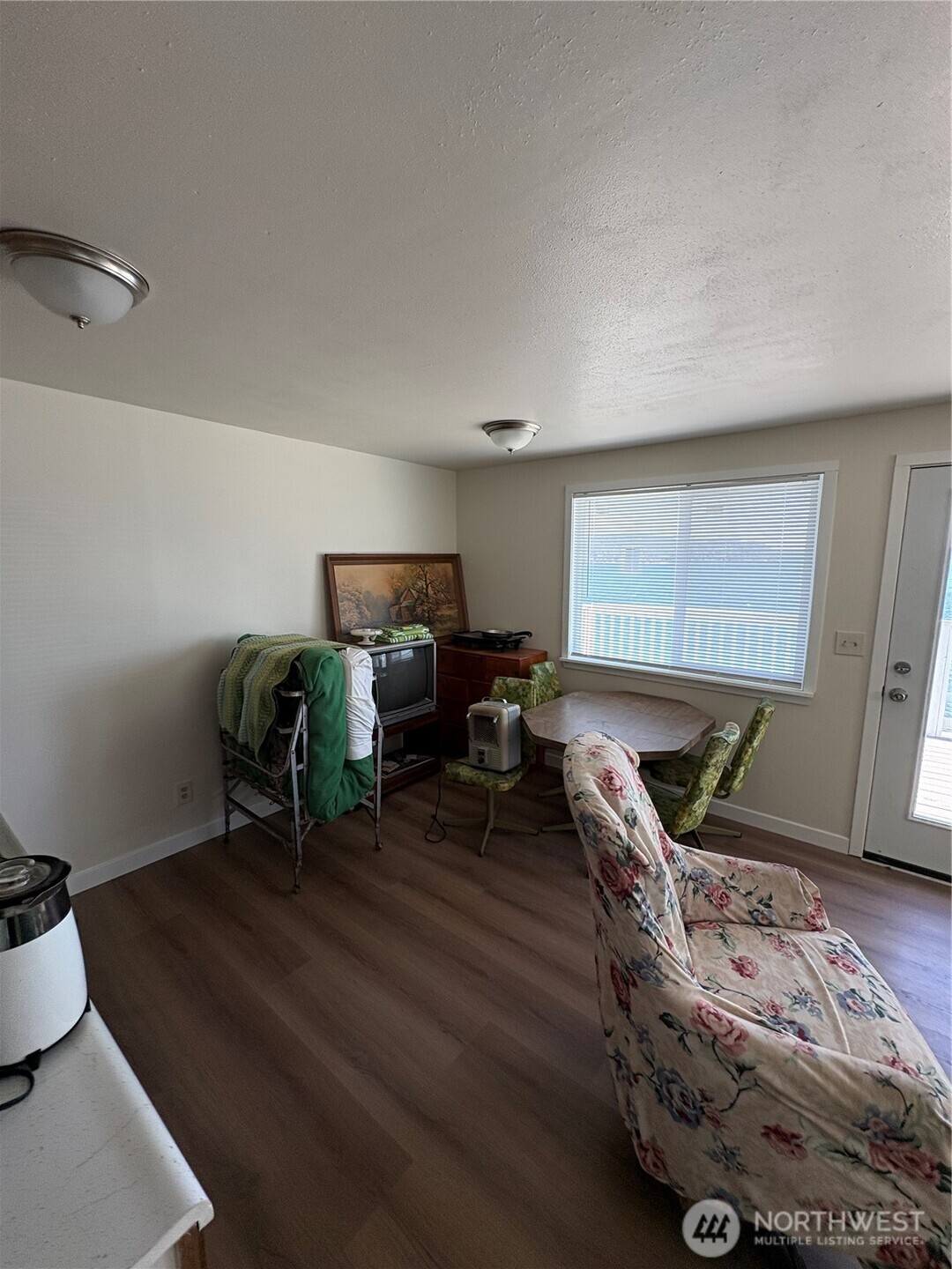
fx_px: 513
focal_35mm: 14
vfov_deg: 102.1
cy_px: 634
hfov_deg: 85.7
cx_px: 476
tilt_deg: -5.4
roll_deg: -0.6
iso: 125
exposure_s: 1/133
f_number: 2.2
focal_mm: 2.22
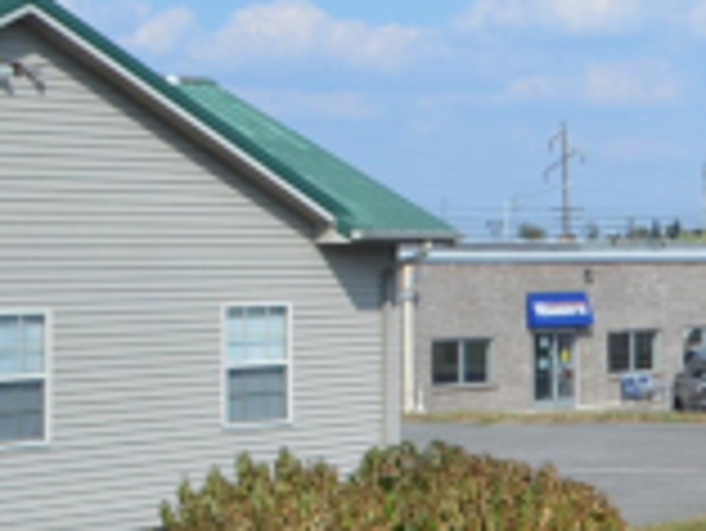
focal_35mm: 124
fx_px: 2531
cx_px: 1425
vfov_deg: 12.0
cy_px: 194
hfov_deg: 13.5
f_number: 8
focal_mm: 18
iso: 100
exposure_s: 1/250
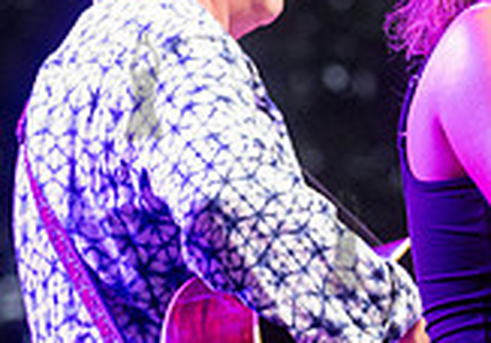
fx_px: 5636
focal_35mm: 407
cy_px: 16
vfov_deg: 3.5
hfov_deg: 5.0
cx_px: 609
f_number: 4
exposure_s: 1/500
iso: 4000
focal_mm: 100
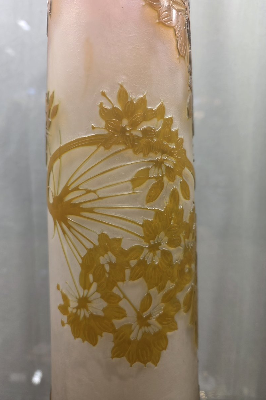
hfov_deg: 53.1
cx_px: 132
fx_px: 266
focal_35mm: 24
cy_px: 200
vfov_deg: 73.8
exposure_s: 1/100
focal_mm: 6.3
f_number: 1.7
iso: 32
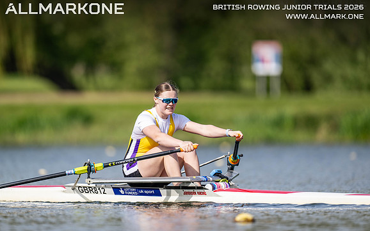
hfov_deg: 3.4
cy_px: 119
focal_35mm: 614
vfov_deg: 2.1
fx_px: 6190
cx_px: 185
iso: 280
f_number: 4
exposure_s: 1/2500
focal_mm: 600
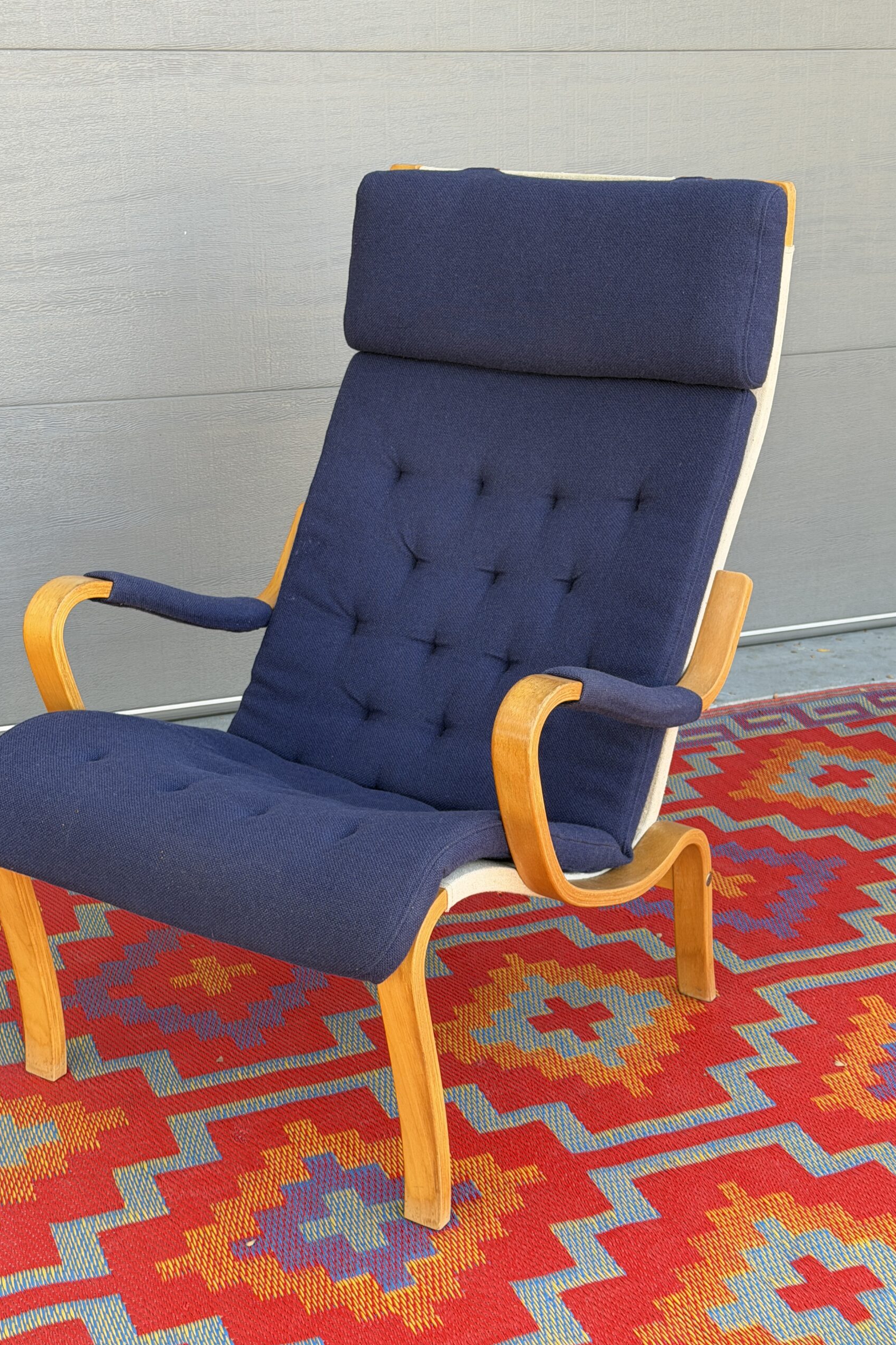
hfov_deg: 27.0
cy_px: 672
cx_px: 460
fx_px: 1867
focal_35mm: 50
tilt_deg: -16.1
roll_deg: +1.8
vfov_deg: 39.6
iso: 50
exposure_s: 1/123
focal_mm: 6.76
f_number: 1.78
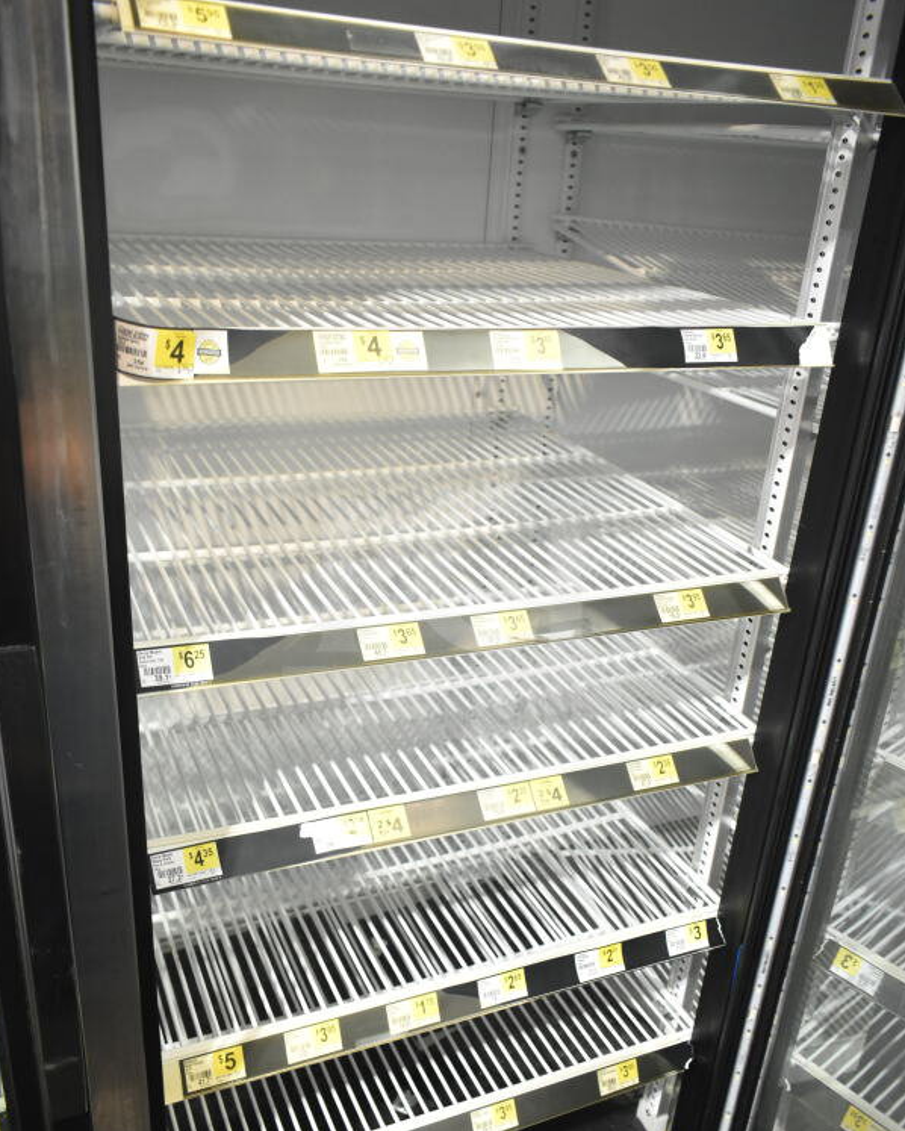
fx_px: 1037
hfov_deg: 47.1
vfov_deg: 57.1
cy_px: 618
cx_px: 451
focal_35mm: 31
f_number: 3.5
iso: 1600
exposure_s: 1/50
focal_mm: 18
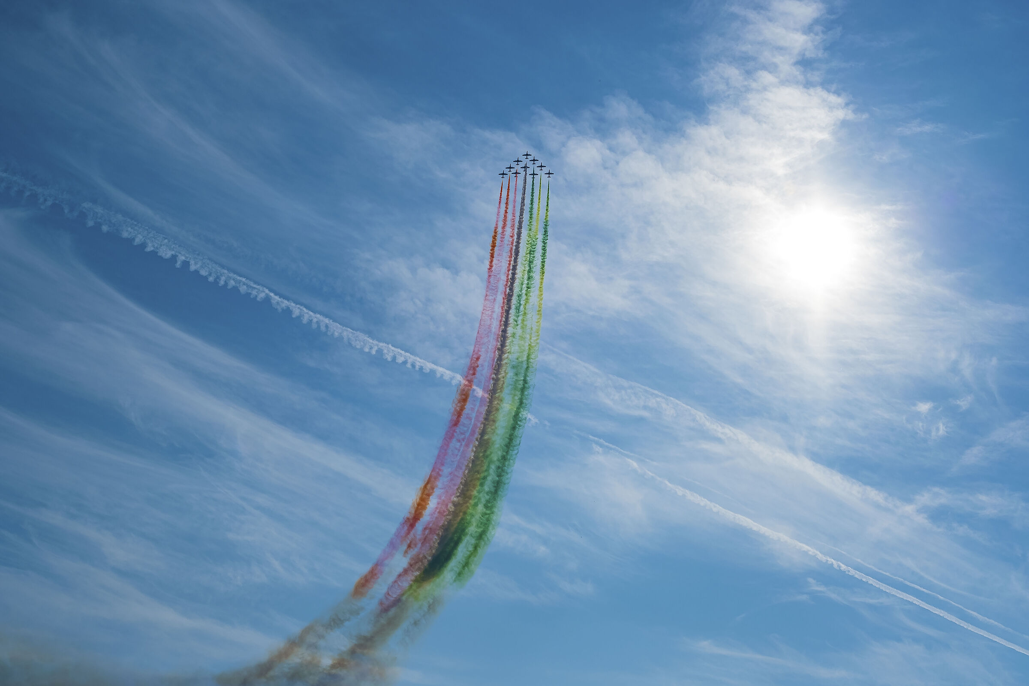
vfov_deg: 27.0
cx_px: 514
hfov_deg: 39.6
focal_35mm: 50
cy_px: 343
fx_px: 1429
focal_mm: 33
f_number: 6.4
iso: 160
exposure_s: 1/3200
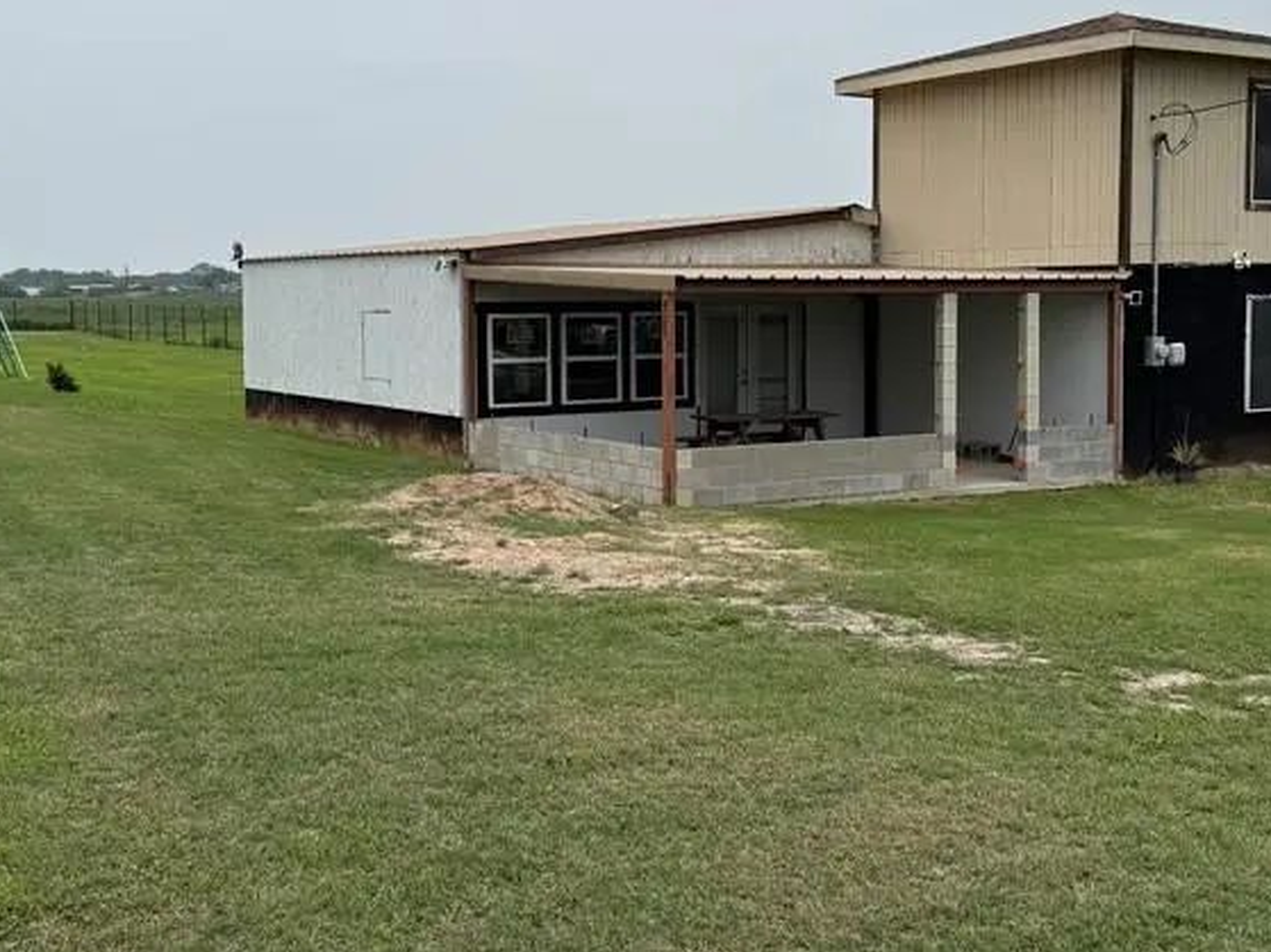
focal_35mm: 44
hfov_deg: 42.9
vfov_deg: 32.7
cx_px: 700
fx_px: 1615
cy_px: 359
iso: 80
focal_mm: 6.76
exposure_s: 1/7353
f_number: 1.78
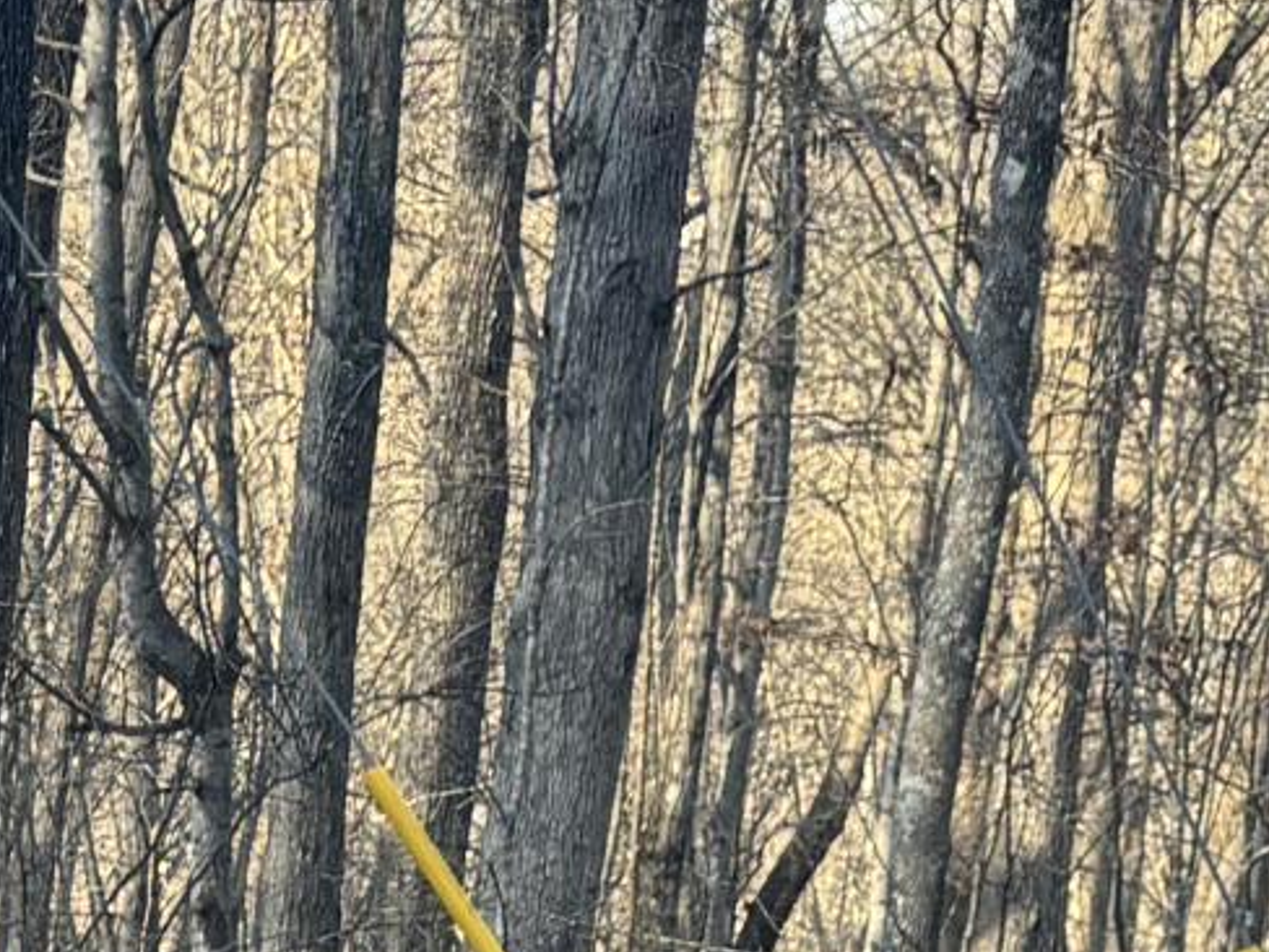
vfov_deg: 8.8
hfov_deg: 11.5
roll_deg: -2.8
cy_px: 1909
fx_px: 5865
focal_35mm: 160
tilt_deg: -15.3
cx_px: -944
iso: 40
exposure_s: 1/262
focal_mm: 5.96
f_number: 1.6
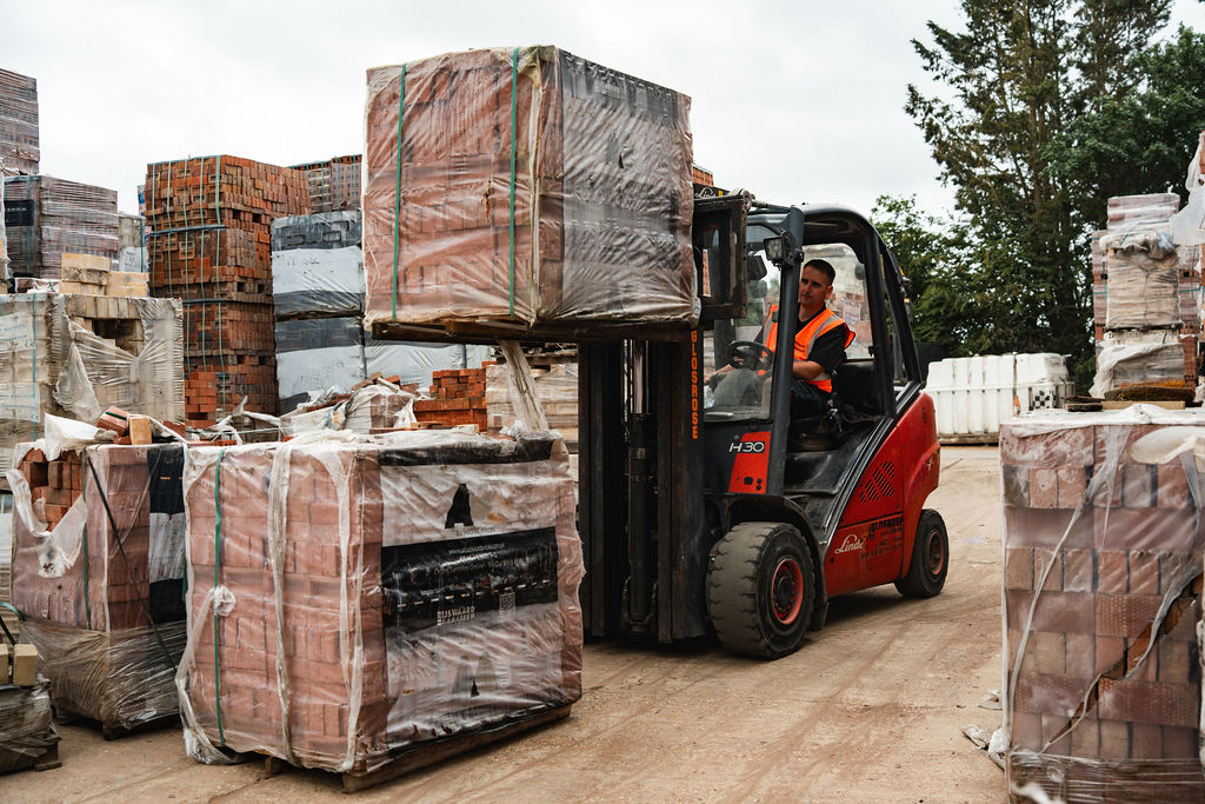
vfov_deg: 35.6
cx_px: 626
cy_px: 403
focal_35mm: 37
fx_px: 1252
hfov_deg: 51.4
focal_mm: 35
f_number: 4.5
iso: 125
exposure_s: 1/200
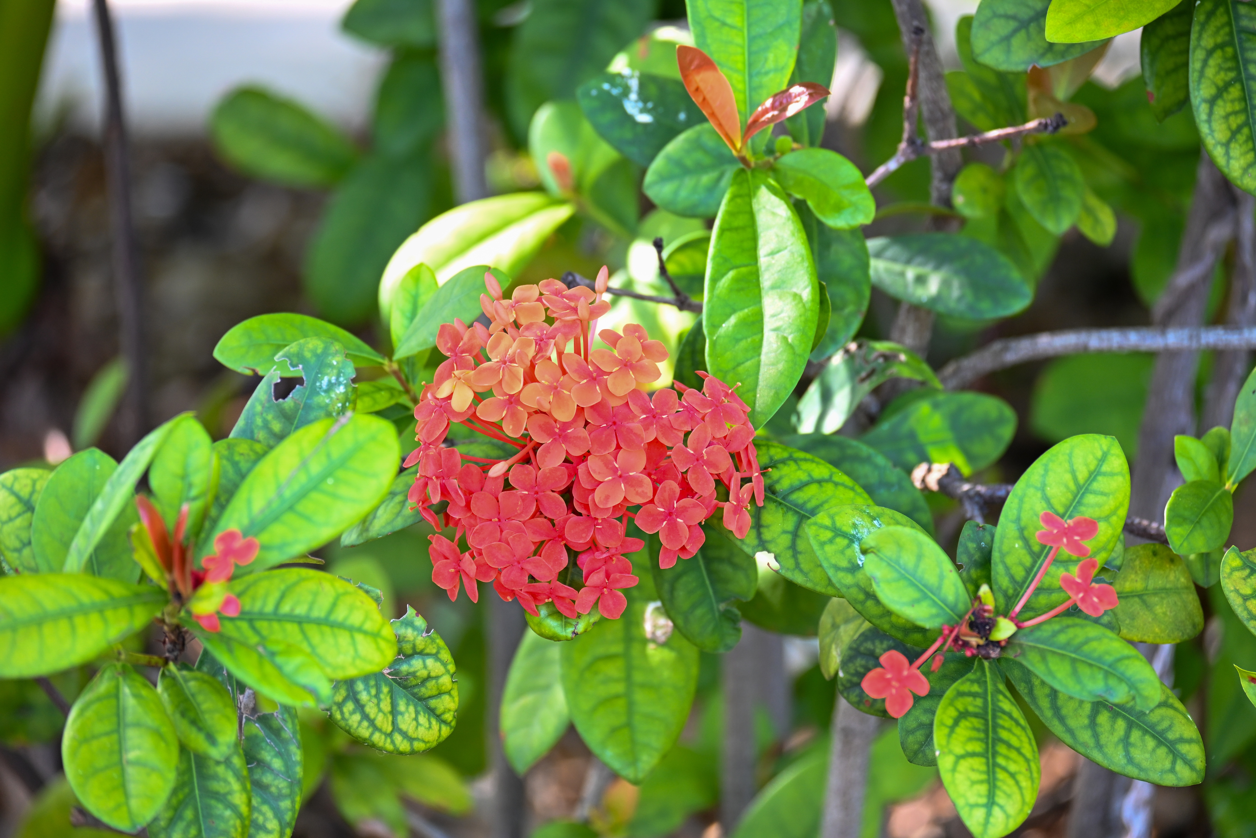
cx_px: 628
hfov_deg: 8.9
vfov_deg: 5.9
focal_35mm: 232
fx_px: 8111
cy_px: 419
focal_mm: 155
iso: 400
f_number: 5.3
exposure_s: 1/30
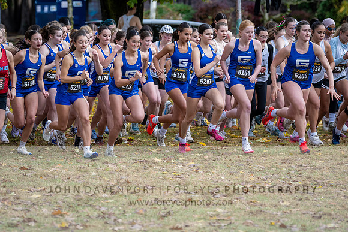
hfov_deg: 9.8
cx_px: 152
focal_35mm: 211
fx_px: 2036
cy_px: 108
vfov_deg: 6.5
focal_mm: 130
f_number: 2.8
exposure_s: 1/1000
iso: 200
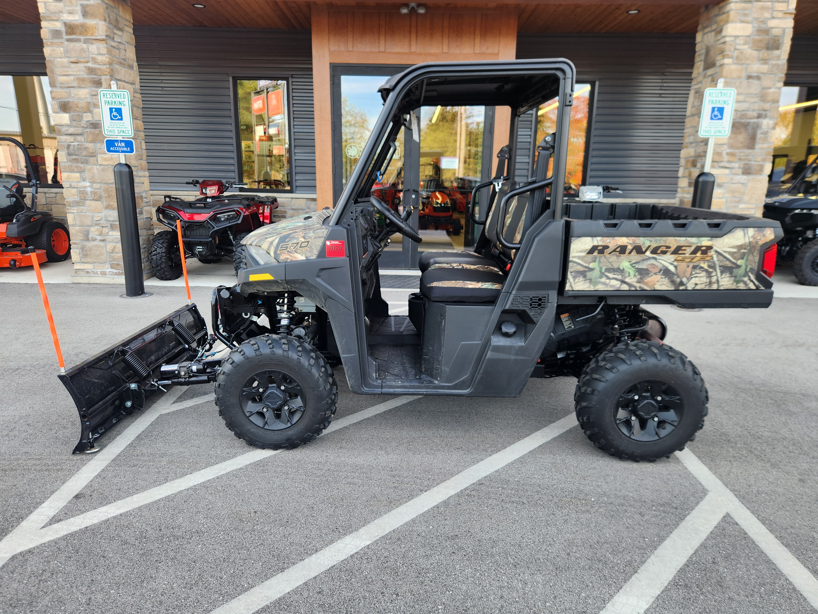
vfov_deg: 58.9
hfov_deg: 73.9
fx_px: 544
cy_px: 307
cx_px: 409
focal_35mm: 23
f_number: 1.8
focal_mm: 5.4
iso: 40
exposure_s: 1/180
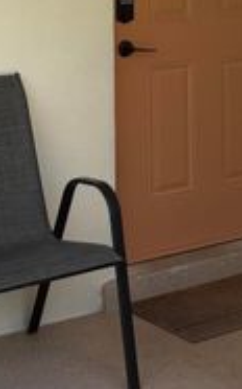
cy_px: -14
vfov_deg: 20.3
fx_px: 1046
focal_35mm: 99
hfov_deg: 13.0
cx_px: 242
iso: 50
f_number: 1.6
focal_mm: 5.96
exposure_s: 1/1587
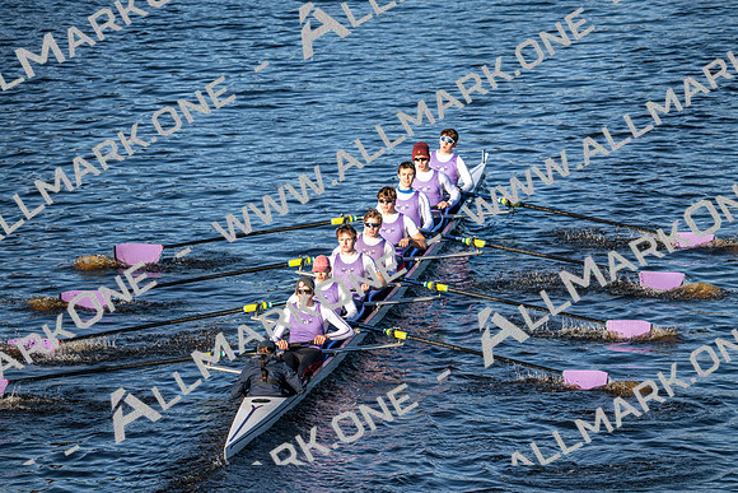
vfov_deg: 3.4
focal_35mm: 400
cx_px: 369
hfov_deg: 5.2
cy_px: 246
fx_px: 8202
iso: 360
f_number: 4.5
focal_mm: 400
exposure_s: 1/2000
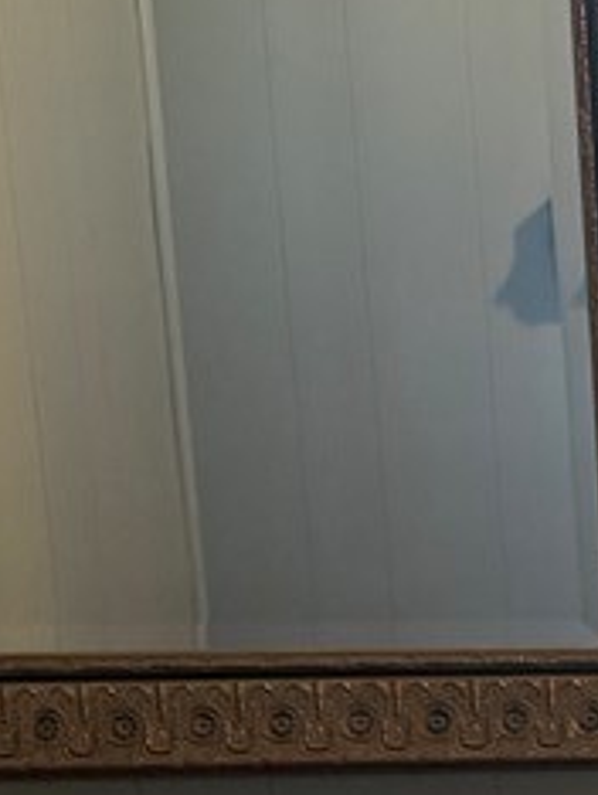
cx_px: 1271
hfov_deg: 12.2
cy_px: 734
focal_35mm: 105
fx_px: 2414
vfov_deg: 18.4
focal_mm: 6.86
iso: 500
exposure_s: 1/60
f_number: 1.78
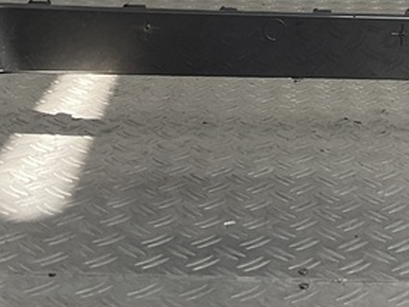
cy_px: -199
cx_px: 281
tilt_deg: -3.7
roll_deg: -1.7
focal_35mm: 103
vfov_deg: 13.3
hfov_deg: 19.0
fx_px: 1217
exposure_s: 1/234
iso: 16
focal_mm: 3
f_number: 1.8
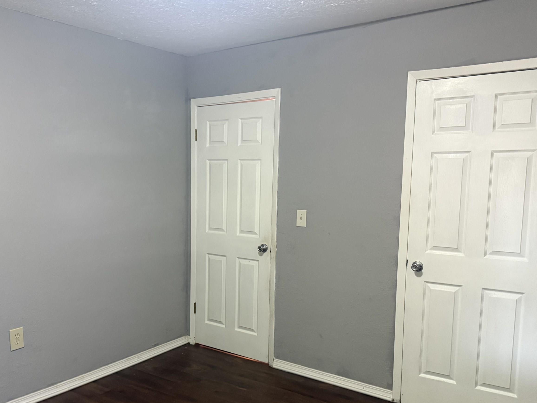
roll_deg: -0.7
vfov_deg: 44.0
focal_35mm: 32
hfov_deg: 56.6
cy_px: 239
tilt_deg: -6.2
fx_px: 496
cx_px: 231
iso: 640
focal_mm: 6.76
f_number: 1.78
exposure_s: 1/60
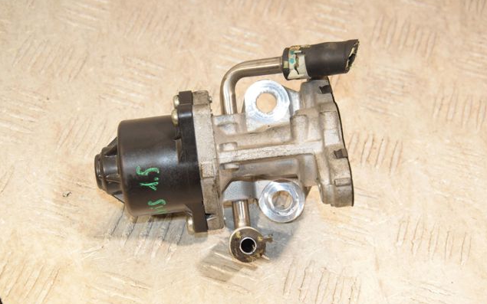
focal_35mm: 77
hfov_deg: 26.8
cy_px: 146
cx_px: 244
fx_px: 1022
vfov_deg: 16.9
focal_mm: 50
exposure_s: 1/200
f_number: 8
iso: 1600
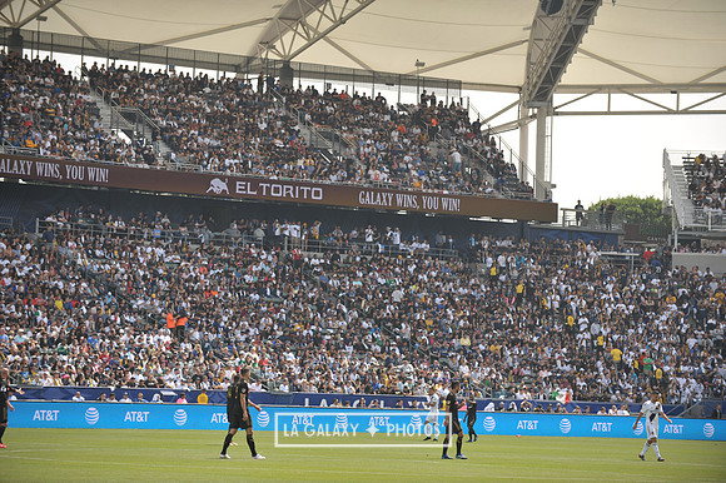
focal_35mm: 125
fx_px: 2519
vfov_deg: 11.0
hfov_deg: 16.4
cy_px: 242
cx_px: 363
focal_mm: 125
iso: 320
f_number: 3.5
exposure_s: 1/2500
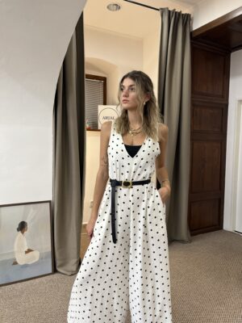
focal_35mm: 26
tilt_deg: -4.0
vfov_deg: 67.3
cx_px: 121
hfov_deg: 53.1
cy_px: 162
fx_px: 242
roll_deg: +0.0
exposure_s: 1/100
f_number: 1.6
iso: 100
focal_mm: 5.1
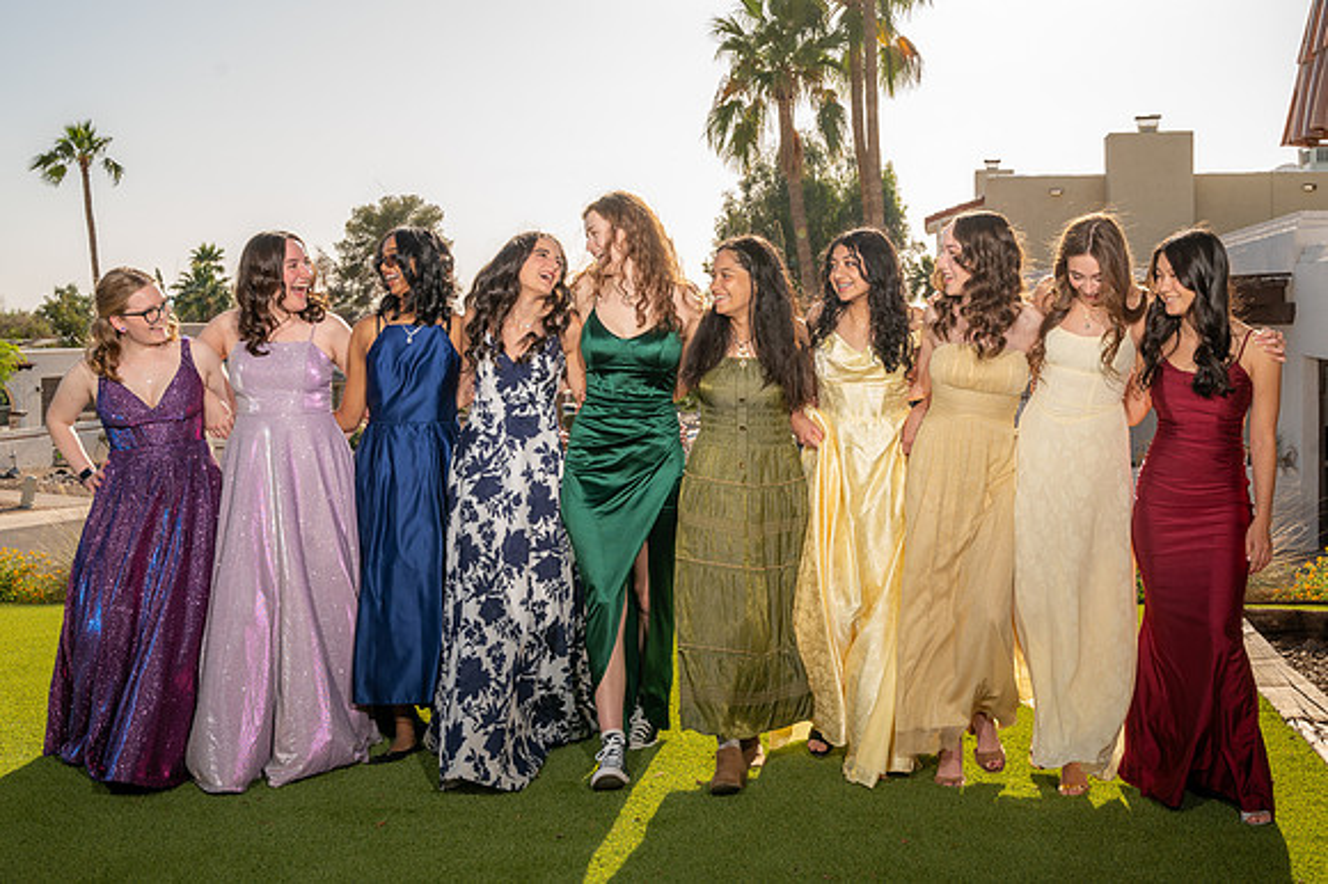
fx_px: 1729
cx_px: 764
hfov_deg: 41.9
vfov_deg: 28.6
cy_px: 353
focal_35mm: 47
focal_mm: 39
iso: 100
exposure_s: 1/200
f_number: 8
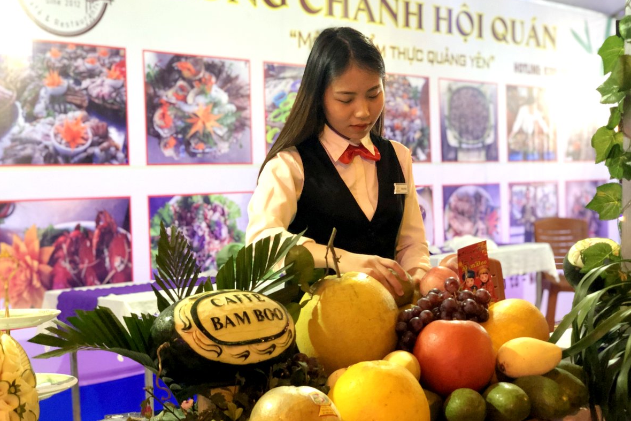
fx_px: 964
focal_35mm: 55
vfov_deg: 24.6
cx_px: 311
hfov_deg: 36.2
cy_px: 209
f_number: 2.4
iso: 160
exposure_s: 1/10
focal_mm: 6
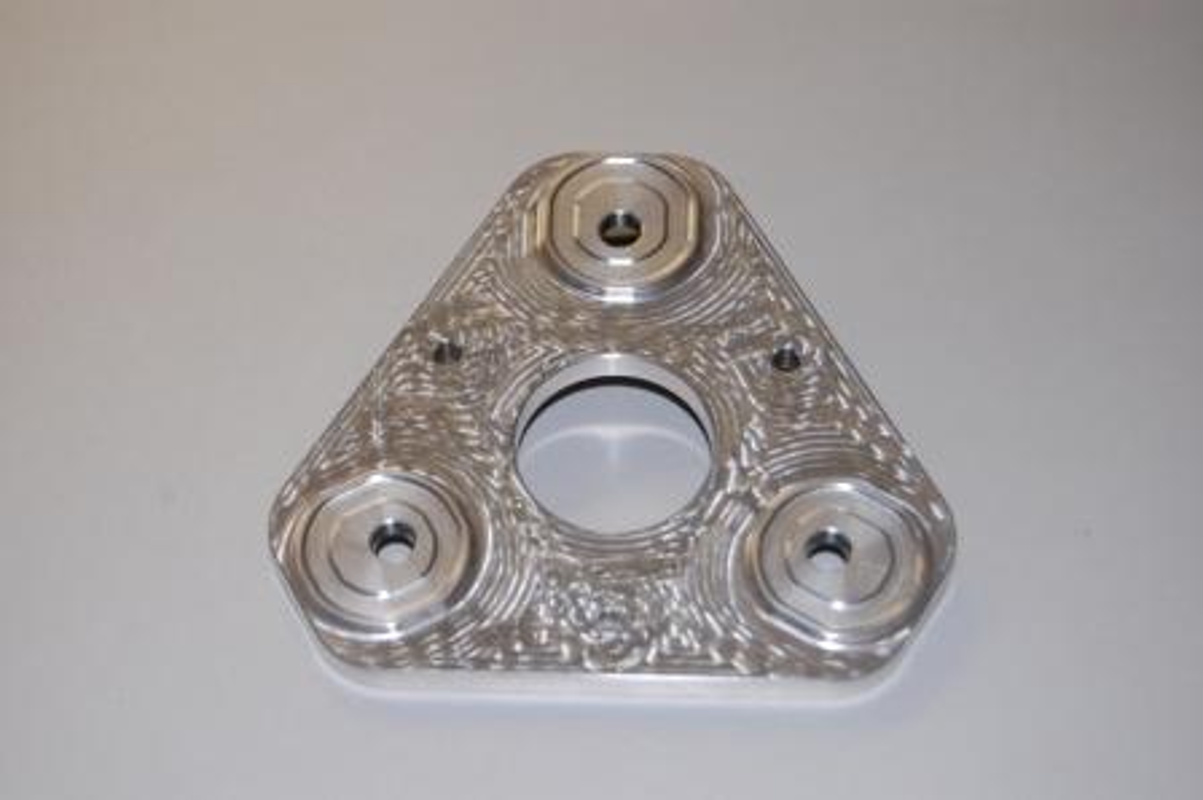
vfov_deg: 16.5
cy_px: 400
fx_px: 2755
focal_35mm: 82
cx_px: 602
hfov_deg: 24.6
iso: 400
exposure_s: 1/60
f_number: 5.6
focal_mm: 55
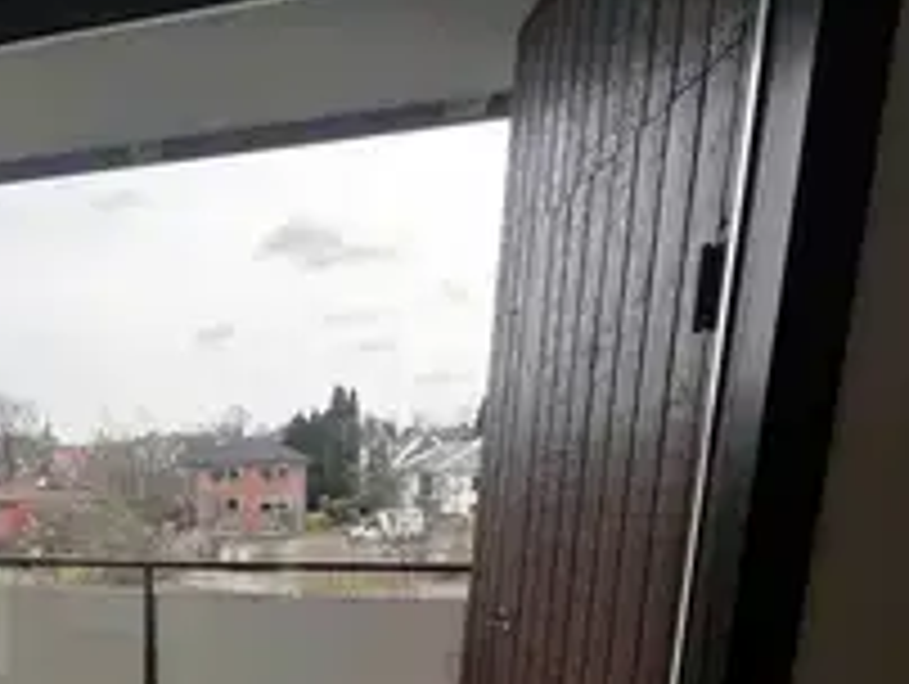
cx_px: 101
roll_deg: +1.4
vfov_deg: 51.8
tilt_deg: -9.5
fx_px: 631
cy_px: 585
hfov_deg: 61.1
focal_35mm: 24
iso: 32
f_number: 1.8
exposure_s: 1/561
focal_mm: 1.57
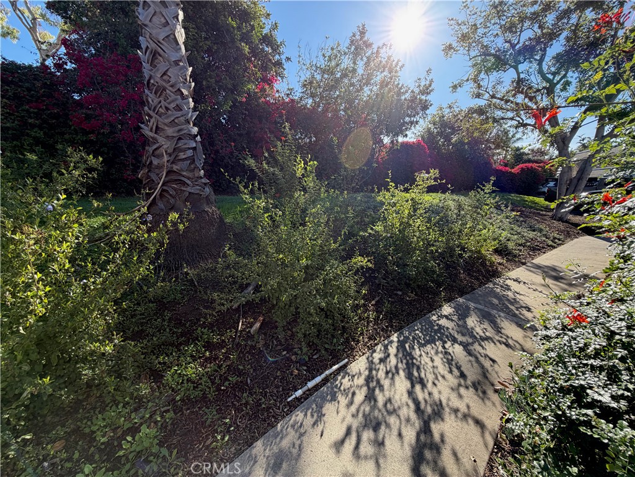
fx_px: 257
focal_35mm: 14
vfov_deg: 85.7
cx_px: 318
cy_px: 238
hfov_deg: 102.1
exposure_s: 1/502
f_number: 2.2
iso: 50
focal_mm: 2.22
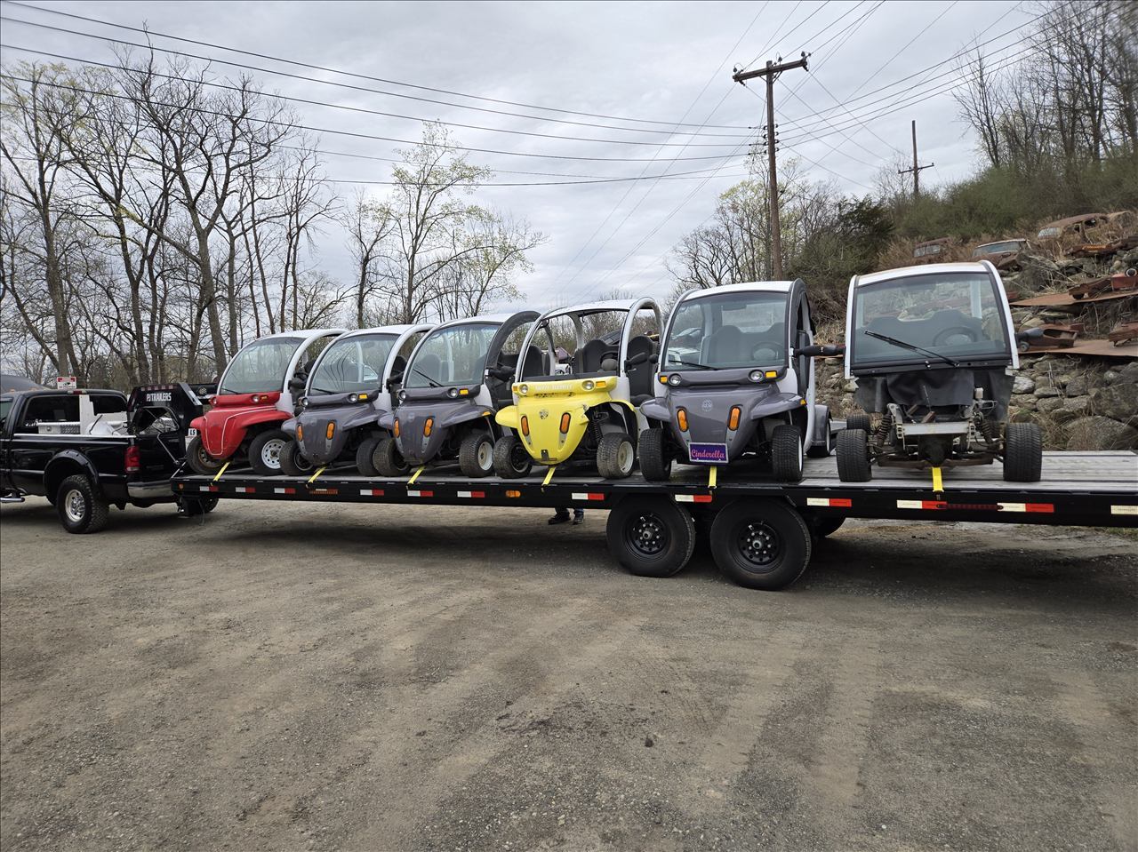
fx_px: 756
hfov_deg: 73.9
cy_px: 426
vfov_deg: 58.8
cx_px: 569
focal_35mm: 23
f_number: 1.8
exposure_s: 1/805
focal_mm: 5.4
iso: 25
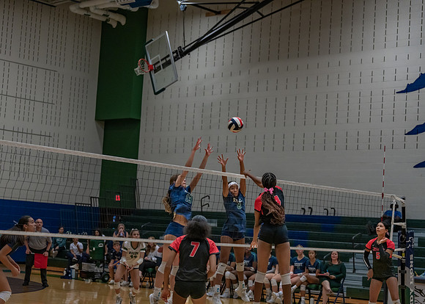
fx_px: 885
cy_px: 152
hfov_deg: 27.0
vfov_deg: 19.4
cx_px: 212
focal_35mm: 73
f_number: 2.8
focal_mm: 70
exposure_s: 1/1000
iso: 2500
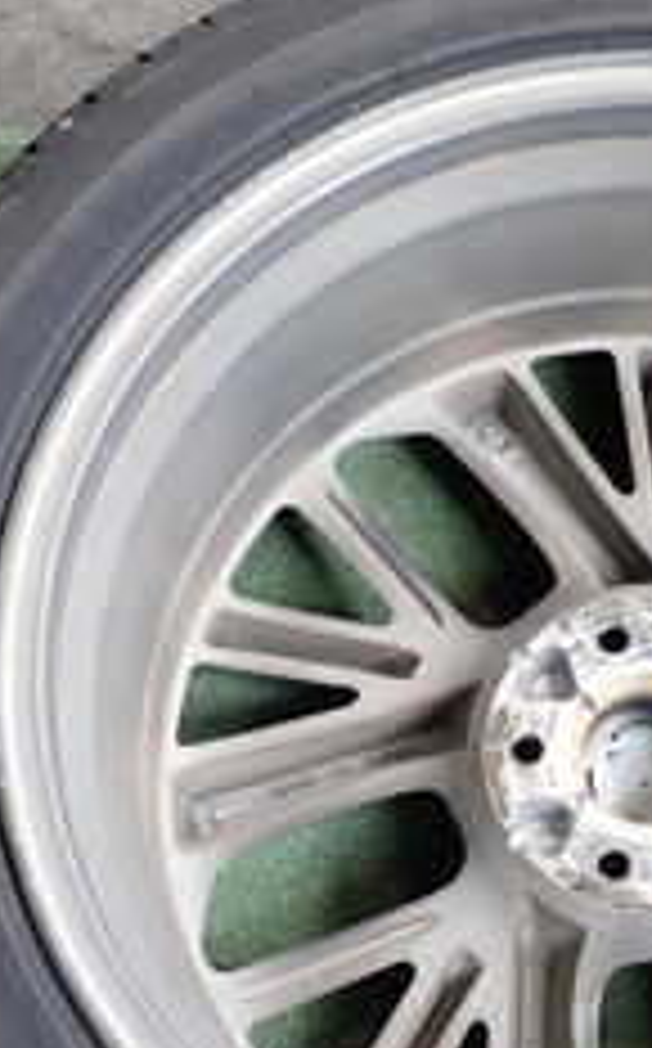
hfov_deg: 15.7
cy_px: 720
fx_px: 2339
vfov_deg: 25.1
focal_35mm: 82
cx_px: 558
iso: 200
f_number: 2.3
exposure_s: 1/80
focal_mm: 5.4
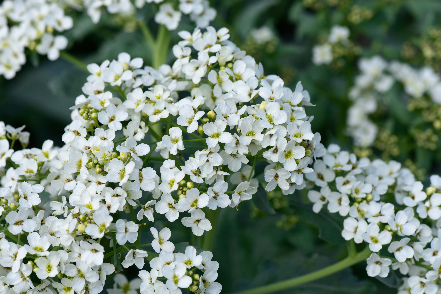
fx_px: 1287
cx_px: 220
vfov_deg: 13.1
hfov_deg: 19.5
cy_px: 147
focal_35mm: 105
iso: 160
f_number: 10
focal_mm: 105
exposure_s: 1/200
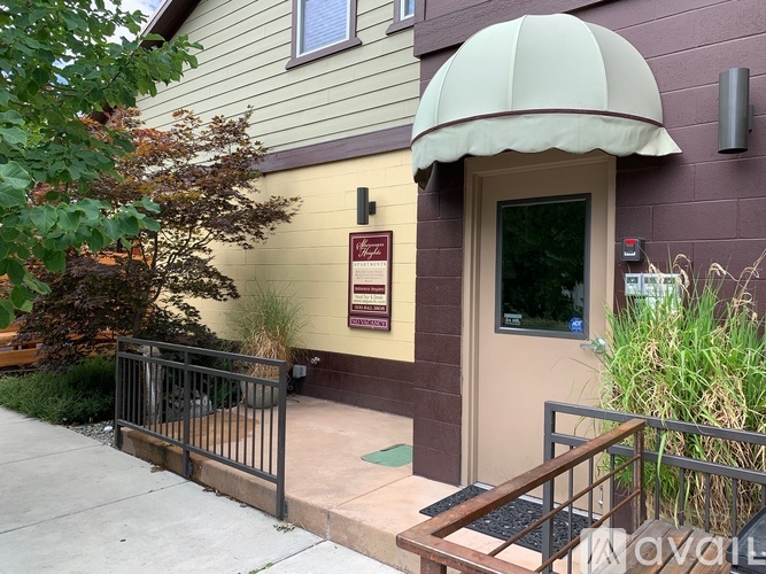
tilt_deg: +1.6
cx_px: 383
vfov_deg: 53.0
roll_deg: -1.4
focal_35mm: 26
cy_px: 287
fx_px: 575
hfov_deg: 67.3
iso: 25
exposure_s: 1/601
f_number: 1.8
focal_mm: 4.25
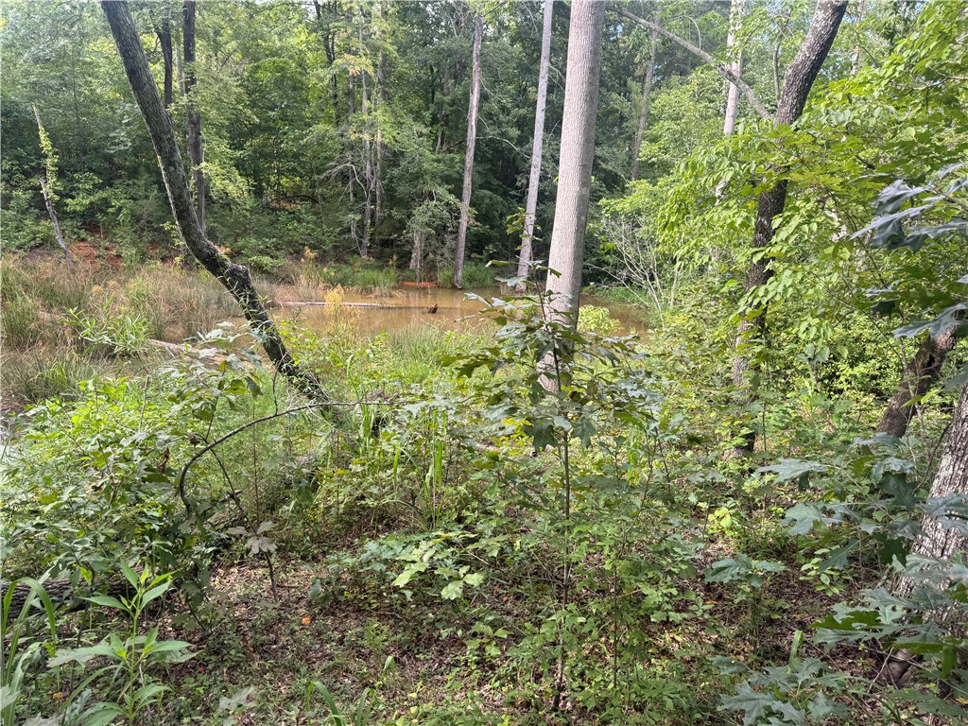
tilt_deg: -14.5
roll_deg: -3.8
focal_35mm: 24
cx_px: 484
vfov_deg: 56.8
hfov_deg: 71.6
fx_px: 671
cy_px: 363
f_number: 1.78
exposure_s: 1/250
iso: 64
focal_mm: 6.76
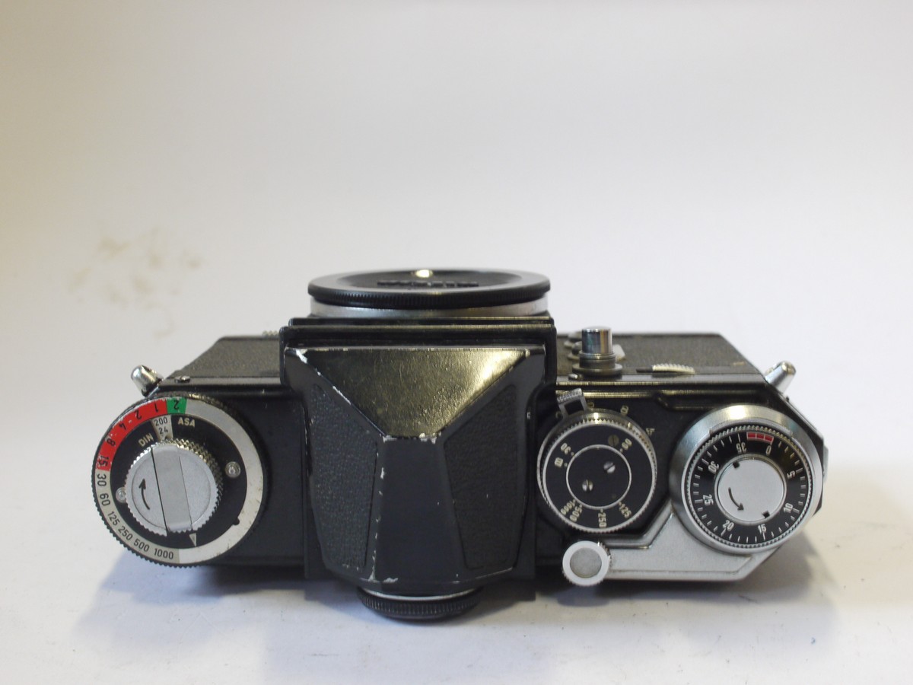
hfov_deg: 32.2
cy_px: 342
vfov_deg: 24.4
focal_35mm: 60
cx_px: 456
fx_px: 1583
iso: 800
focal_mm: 30
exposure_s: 1/20
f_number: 10
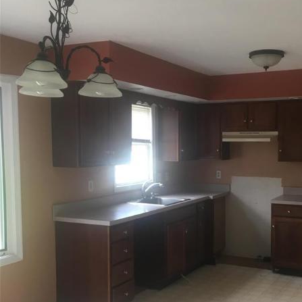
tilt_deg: -3.2
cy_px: 177
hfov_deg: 38.0
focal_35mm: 44
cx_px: 194
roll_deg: -0.2
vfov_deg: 38.2
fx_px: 434
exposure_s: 1/33
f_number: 2.2
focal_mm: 4.15
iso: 25
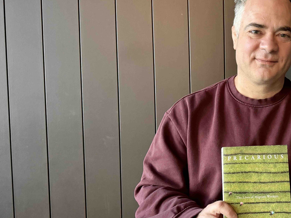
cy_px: 112
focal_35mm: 42
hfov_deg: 42.0
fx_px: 353
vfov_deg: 34.3
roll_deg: +0.8
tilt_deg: -3.7
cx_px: 248
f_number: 1.78
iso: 800
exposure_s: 1/60
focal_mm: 6.76
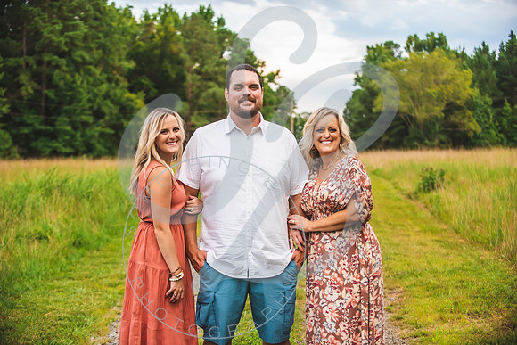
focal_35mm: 70
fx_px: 1005
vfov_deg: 19.5
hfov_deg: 28.8
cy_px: 172
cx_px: 258
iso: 320
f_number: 4
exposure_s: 1/250
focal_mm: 70
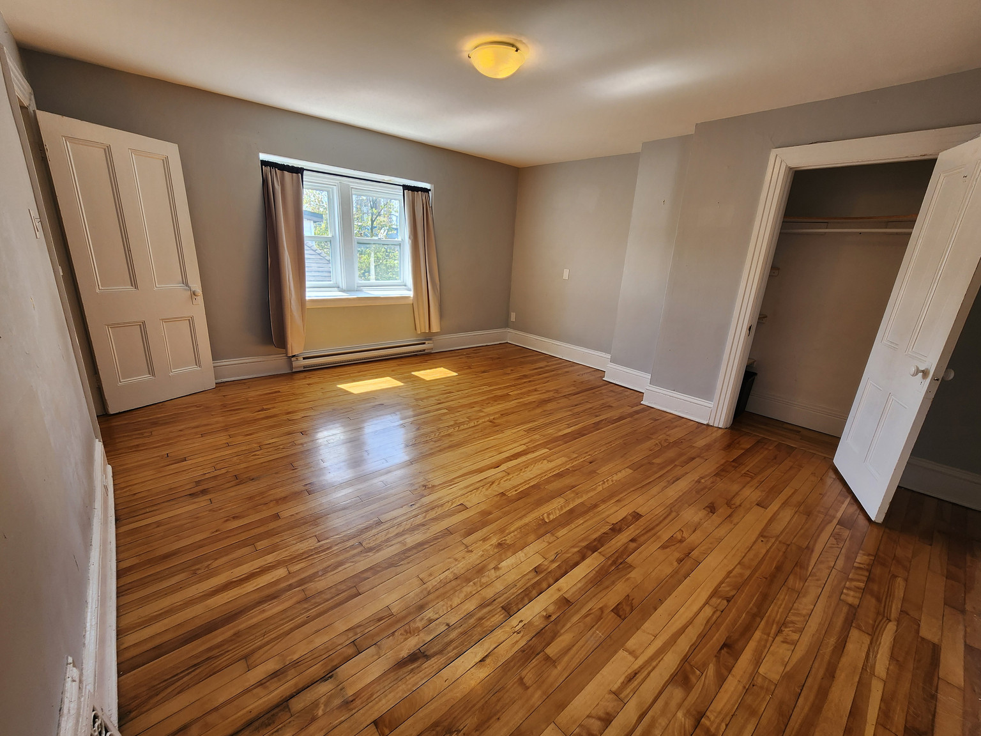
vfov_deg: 89.9
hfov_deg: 106.2
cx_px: 490
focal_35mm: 13
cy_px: 368
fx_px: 368
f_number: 2.2
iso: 50
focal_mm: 2.2
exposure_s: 1/60
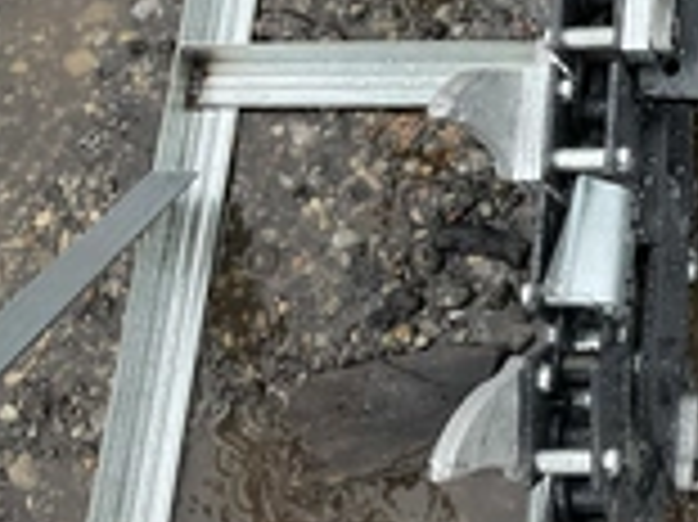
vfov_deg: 18.9
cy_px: -32
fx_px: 1511
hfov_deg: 23.8
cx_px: 833
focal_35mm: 75
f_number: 1.8
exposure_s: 1/60
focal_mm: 3
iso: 80
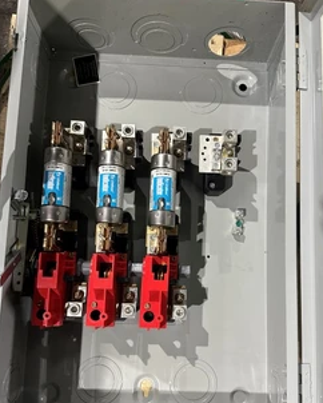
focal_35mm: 31
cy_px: 240
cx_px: 178
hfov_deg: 47.1
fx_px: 370
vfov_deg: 56.7
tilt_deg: -82.7
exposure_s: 1/60
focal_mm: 6.86
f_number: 1.78
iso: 320
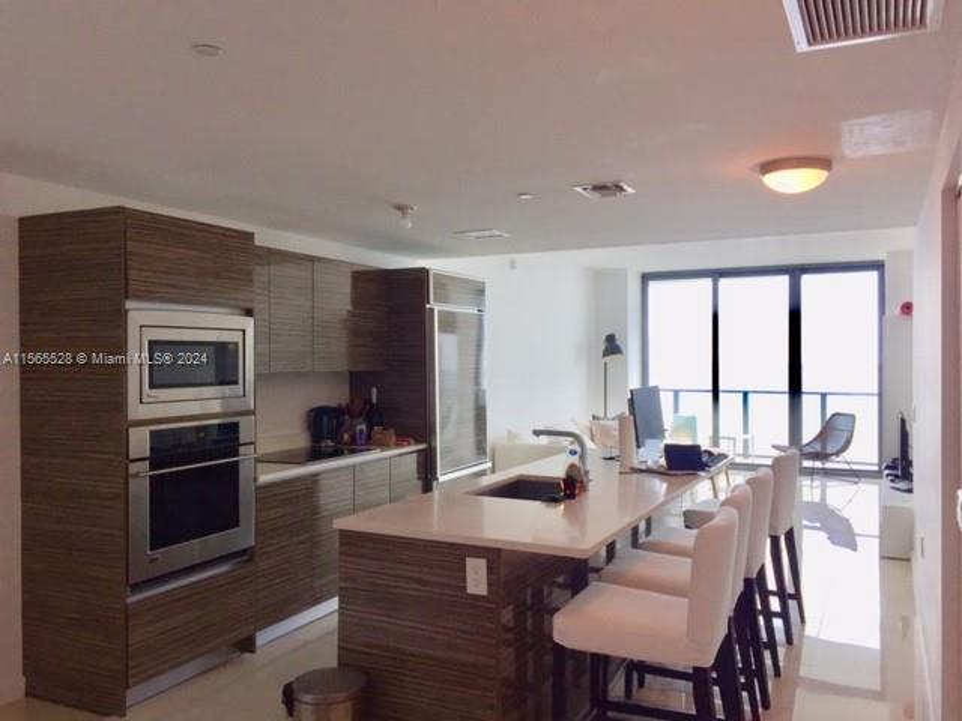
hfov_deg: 61.7
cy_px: 360
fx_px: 806
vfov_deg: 48.2
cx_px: 481
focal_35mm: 29
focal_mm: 4.15
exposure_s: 1/120
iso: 50
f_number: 2.2
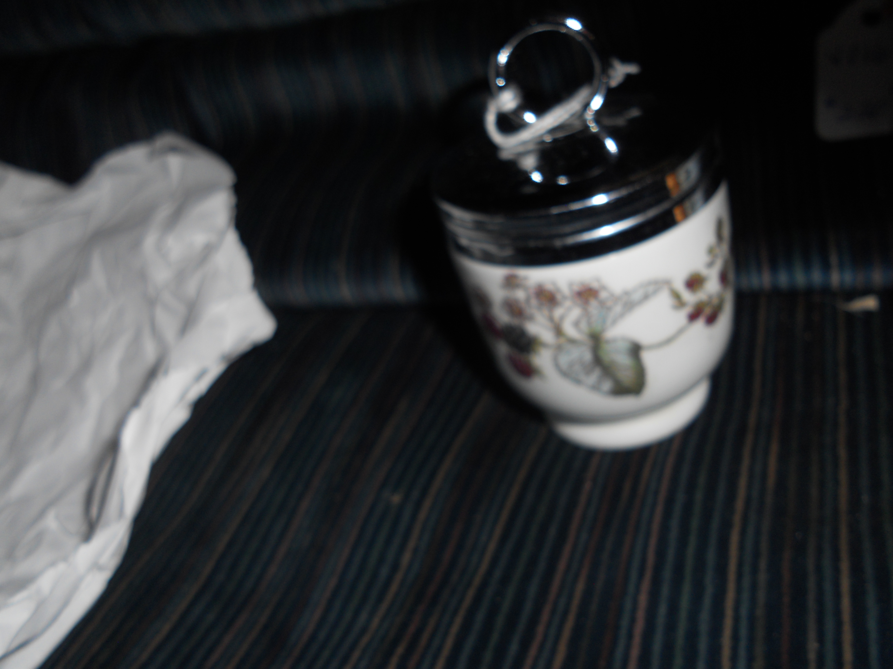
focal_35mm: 32
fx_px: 826
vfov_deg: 44.2
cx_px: 446
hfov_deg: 56.8
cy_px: 334
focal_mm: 5.8
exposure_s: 1/25
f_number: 8.8
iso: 80
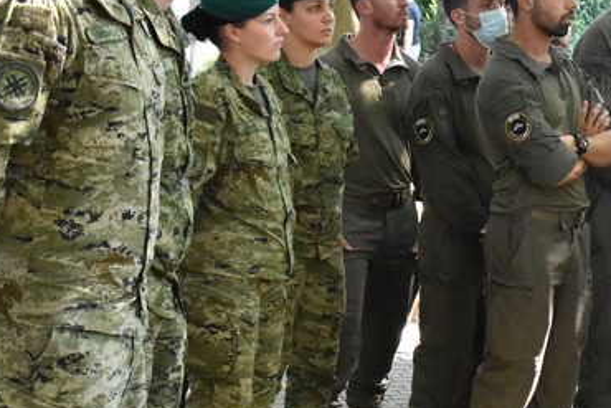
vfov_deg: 11.4
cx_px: 558
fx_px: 2044
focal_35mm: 120
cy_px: 242
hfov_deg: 16.8
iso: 3200
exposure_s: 1/1000
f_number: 5
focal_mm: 29
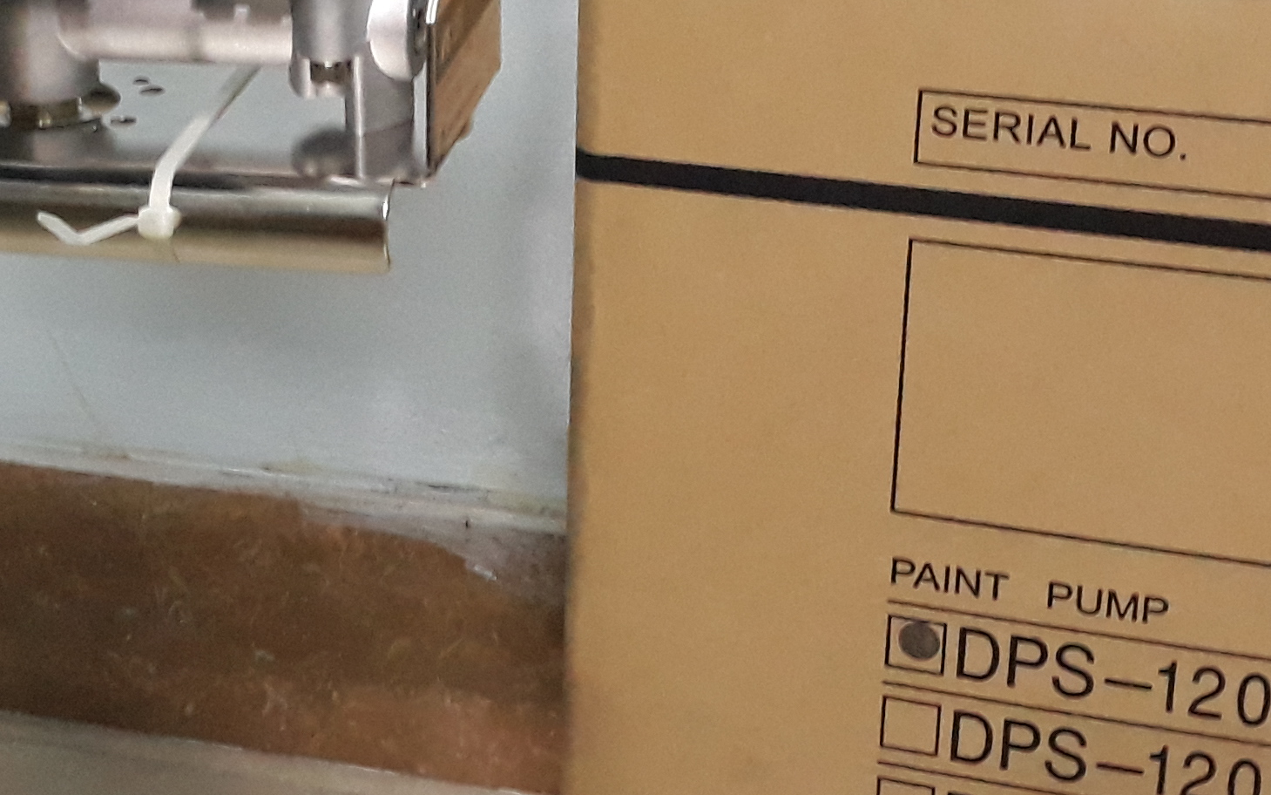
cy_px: 79
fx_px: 2806
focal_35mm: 81
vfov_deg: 15.9
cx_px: 195
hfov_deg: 25.0
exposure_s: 1/25
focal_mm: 3.71
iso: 400
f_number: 1.7
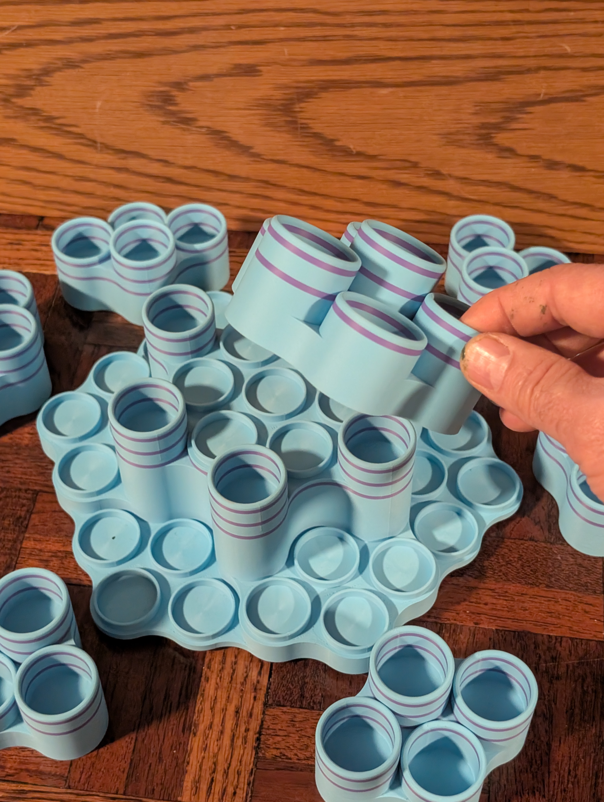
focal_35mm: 49
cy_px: 401
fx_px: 1137
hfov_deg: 29.7
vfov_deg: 38.9
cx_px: 302
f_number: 1.68
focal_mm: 6.9
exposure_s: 1/60
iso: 1121
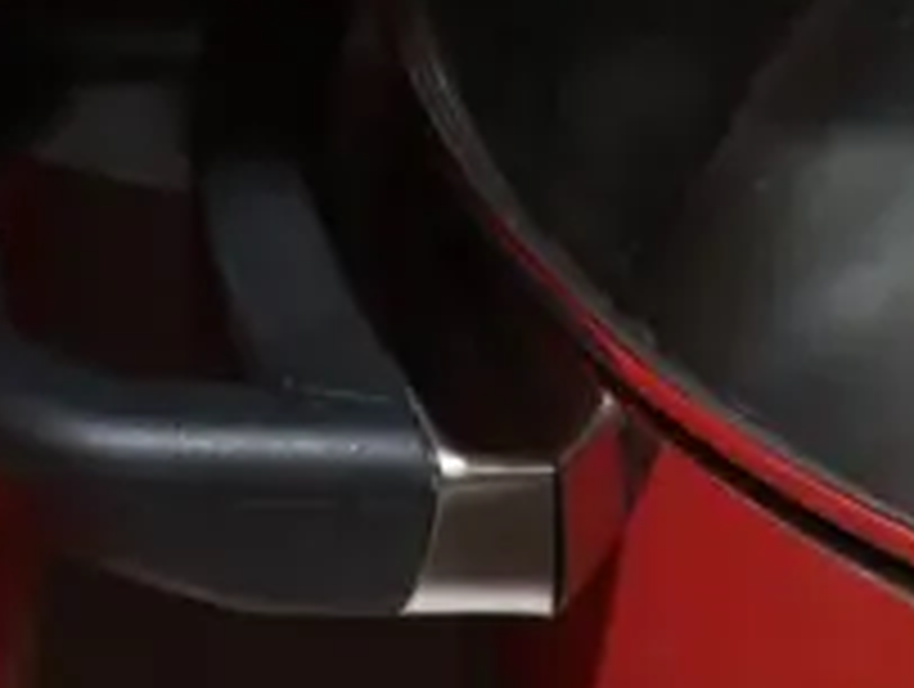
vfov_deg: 5.9
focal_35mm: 252
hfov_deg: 7.7
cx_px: 1522
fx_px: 6666
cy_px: 641
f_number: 5.3
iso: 1000
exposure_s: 1/60
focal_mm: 25
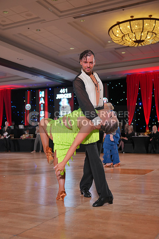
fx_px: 265
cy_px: 120
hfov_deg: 33.4
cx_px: 80
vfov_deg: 48.4
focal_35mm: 40
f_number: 2.8
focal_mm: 40
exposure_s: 1/400
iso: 1000
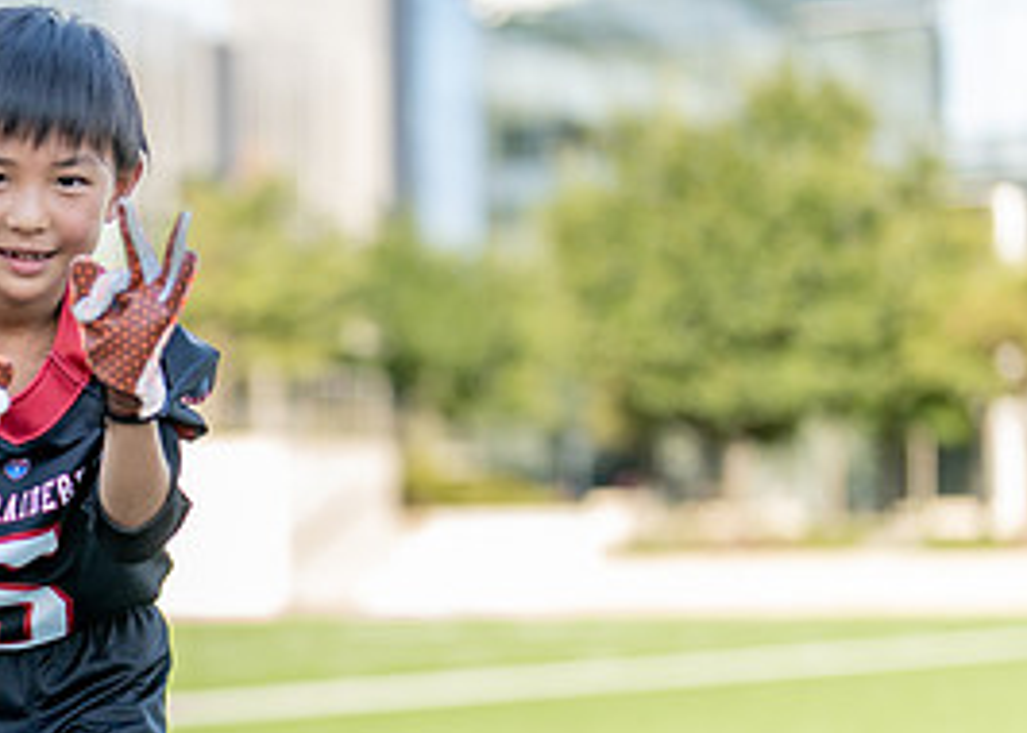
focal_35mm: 133
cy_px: 669
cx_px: 27
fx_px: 3879
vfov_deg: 10.7
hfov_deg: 14.9
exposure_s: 1/1250
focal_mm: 50
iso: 100
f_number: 1.2
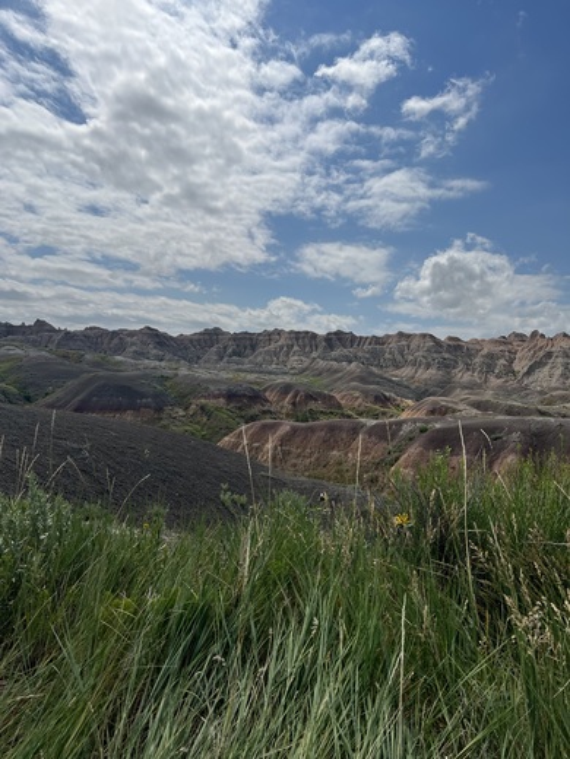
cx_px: 285
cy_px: 380
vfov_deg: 67.3
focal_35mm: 26
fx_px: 571
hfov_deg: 53.1
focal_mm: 5.7
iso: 50
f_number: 1.5
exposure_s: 1/12658
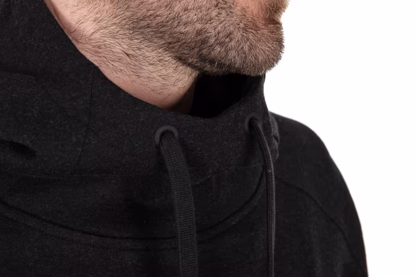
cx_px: 208
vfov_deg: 19.5
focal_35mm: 70
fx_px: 807
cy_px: 138
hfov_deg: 28.8
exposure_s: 1/160
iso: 125
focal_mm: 70
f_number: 13
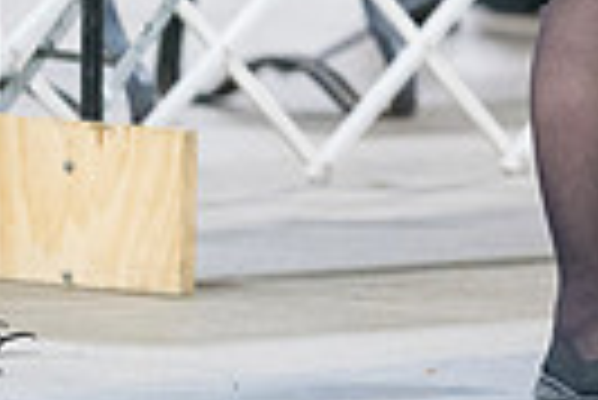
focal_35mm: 726
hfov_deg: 2.8
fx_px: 12073
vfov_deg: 1.9
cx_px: 1043
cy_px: -416
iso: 8000
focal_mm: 167
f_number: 2.8
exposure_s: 1/250
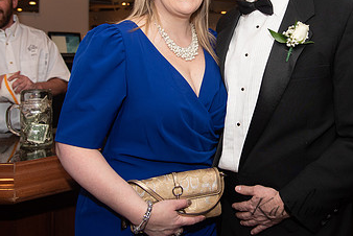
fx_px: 471
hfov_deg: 40.3
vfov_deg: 27.6
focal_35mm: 48
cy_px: 46
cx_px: 250
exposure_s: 1/200
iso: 800
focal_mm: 28
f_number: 4
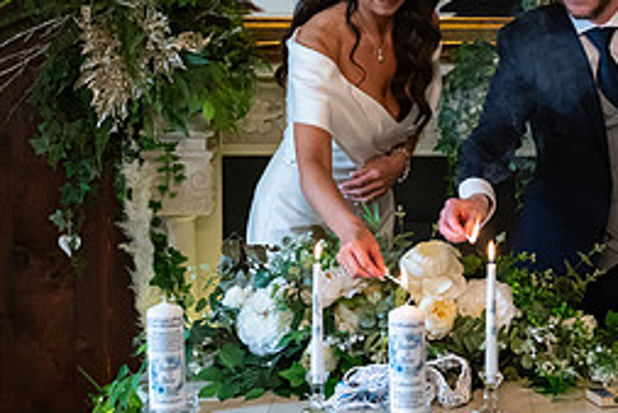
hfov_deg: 22.5
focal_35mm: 90
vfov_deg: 15.2
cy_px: 150
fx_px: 1546
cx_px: 396
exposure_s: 1/160
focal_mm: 38
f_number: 3.5
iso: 1000
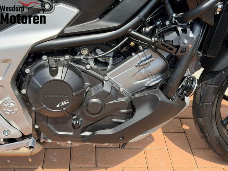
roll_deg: -3.5
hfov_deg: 39.7
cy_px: 86
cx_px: 114
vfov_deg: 30.3
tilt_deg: -30.3
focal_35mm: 48
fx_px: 316
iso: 100
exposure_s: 1/2208
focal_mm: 6.76
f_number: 1.78
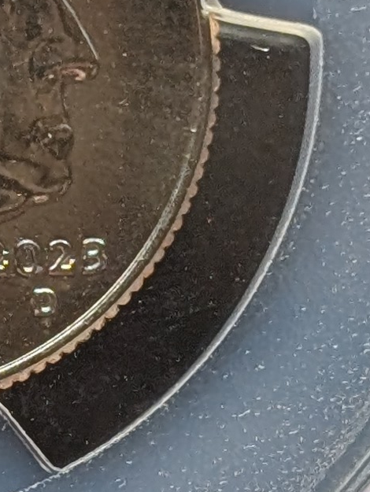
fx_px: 4553
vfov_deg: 6.2
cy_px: 399
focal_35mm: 320
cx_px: -30
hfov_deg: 4.6
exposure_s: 1/58.1
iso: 30
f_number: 1.68
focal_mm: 6.9
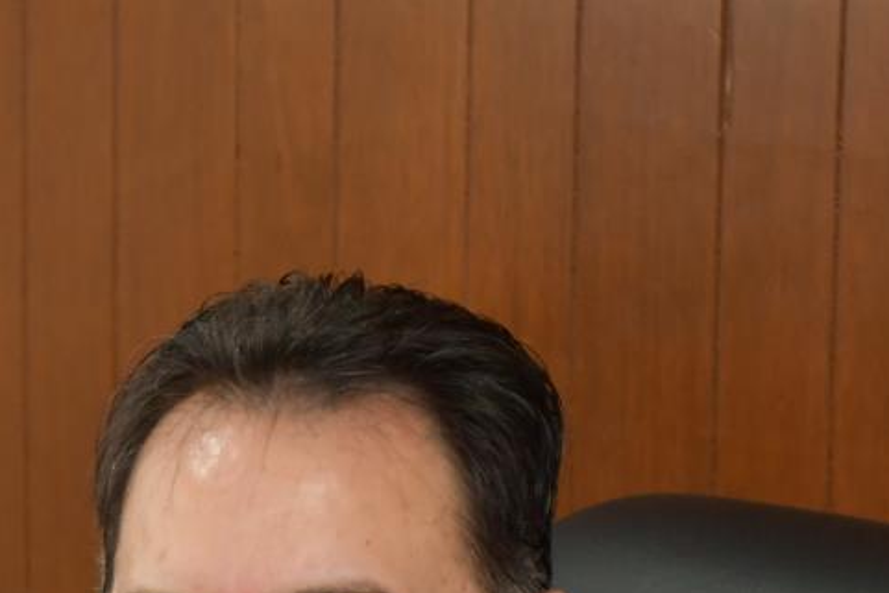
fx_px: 7484
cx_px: -222
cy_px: 817
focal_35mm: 303
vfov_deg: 4.5
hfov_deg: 6.7
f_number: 5
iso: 900
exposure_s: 1/60
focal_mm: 60
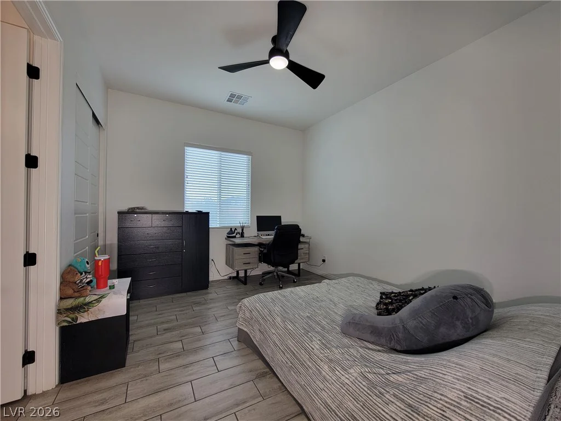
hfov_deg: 106.2
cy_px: 210
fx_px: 211
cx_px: 280
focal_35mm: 13
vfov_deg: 89.9
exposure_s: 1/120
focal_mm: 2.2
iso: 100
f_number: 2.2
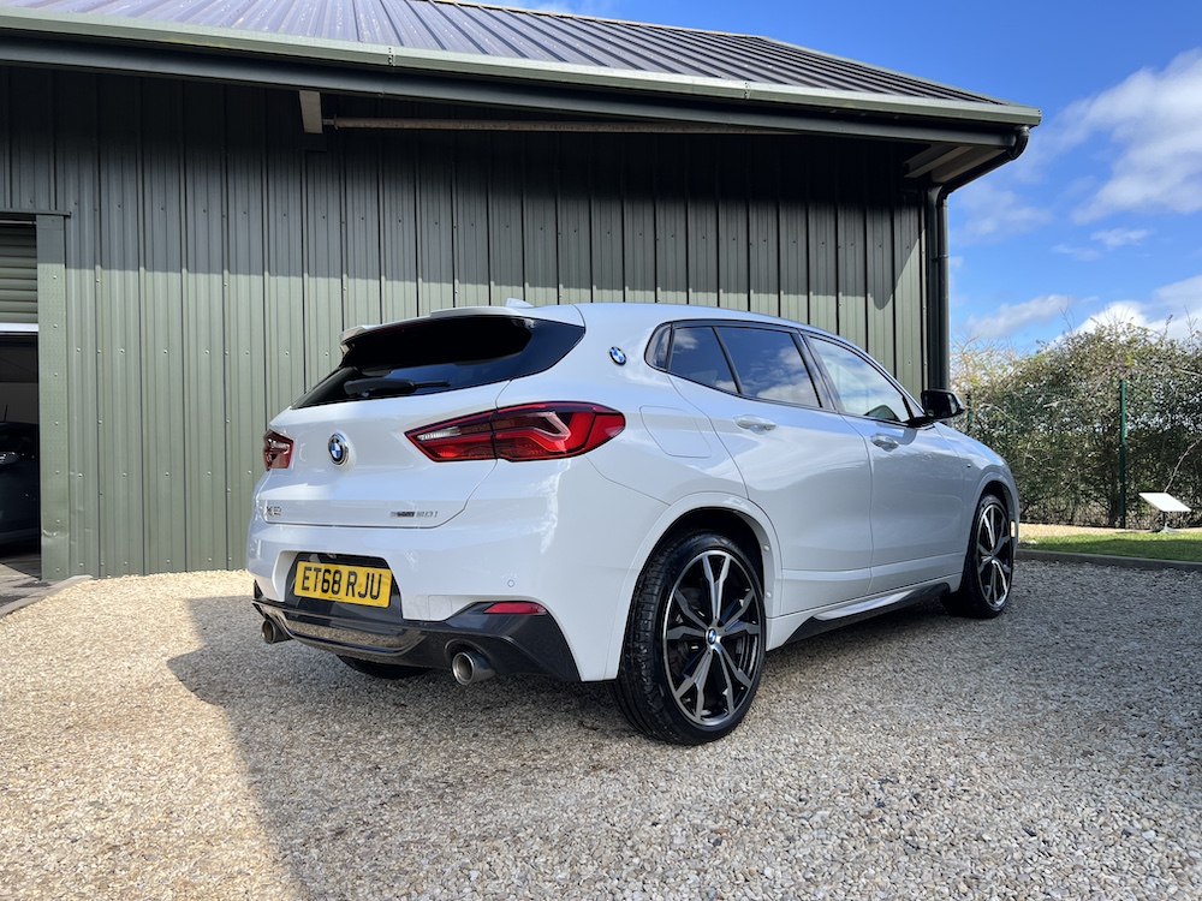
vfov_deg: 53.1
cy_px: 450
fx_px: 903
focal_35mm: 26
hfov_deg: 67.3
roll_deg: +1.2
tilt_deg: -0.3
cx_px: 601
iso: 50
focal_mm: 5.7
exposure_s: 1/1751
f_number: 1.5
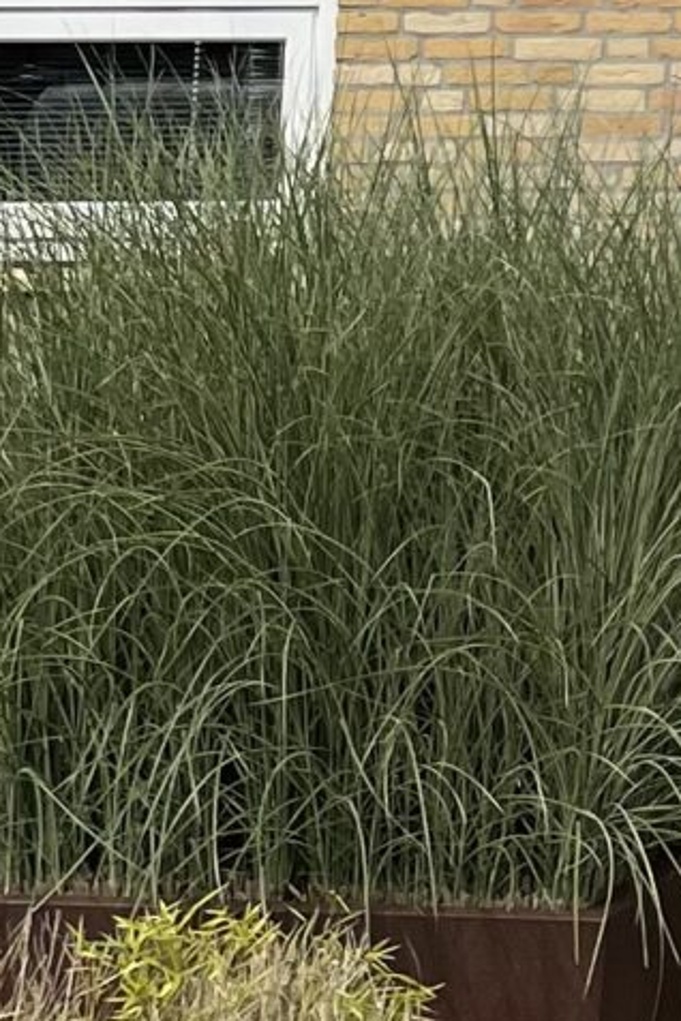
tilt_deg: +6.8
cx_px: 1668
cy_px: -473
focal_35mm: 145
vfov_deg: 13.4
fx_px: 4114
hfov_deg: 8.6
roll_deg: -0.3
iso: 32
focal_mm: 4.2
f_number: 1.6
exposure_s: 1/5556
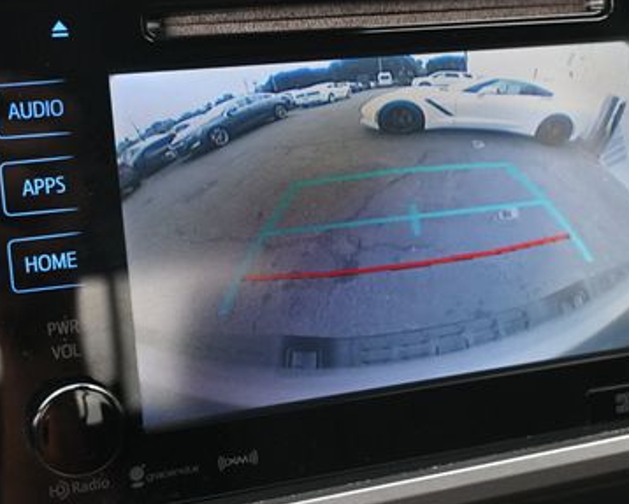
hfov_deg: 30.0
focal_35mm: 63
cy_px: 218
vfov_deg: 24.3
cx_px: 358
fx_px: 1171
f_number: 4.2
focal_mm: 25
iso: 560
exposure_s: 1/125
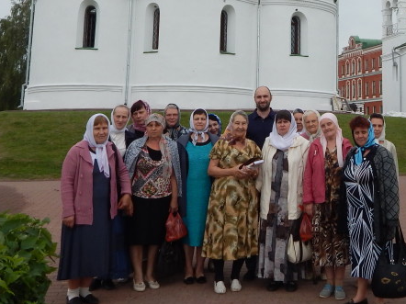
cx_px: 315
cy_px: 15
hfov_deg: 36.4
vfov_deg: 27.2
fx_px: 598
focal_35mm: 51
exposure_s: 1/1000
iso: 125
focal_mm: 4
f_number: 3
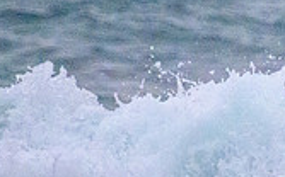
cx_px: 461
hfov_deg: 0.6
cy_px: 144
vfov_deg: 0.3
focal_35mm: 3822
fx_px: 29656
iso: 12800
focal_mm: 800
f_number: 11
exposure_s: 1/2000
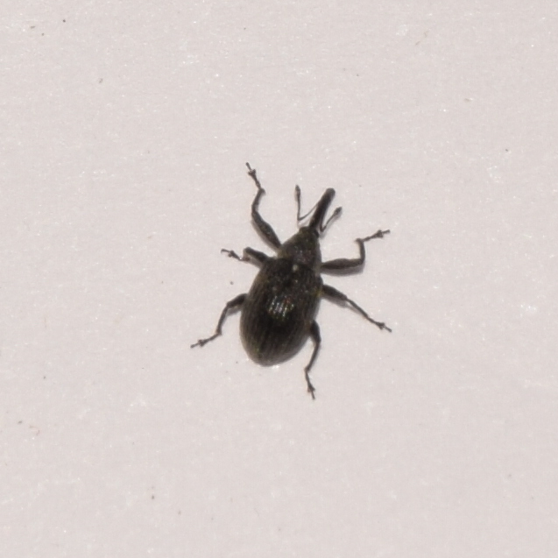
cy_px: 279
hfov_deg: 6.5
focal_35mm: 269
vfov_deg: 6.5
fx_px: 4906
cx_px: 287
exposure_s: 1/200
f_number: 16
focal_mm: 140
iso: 100
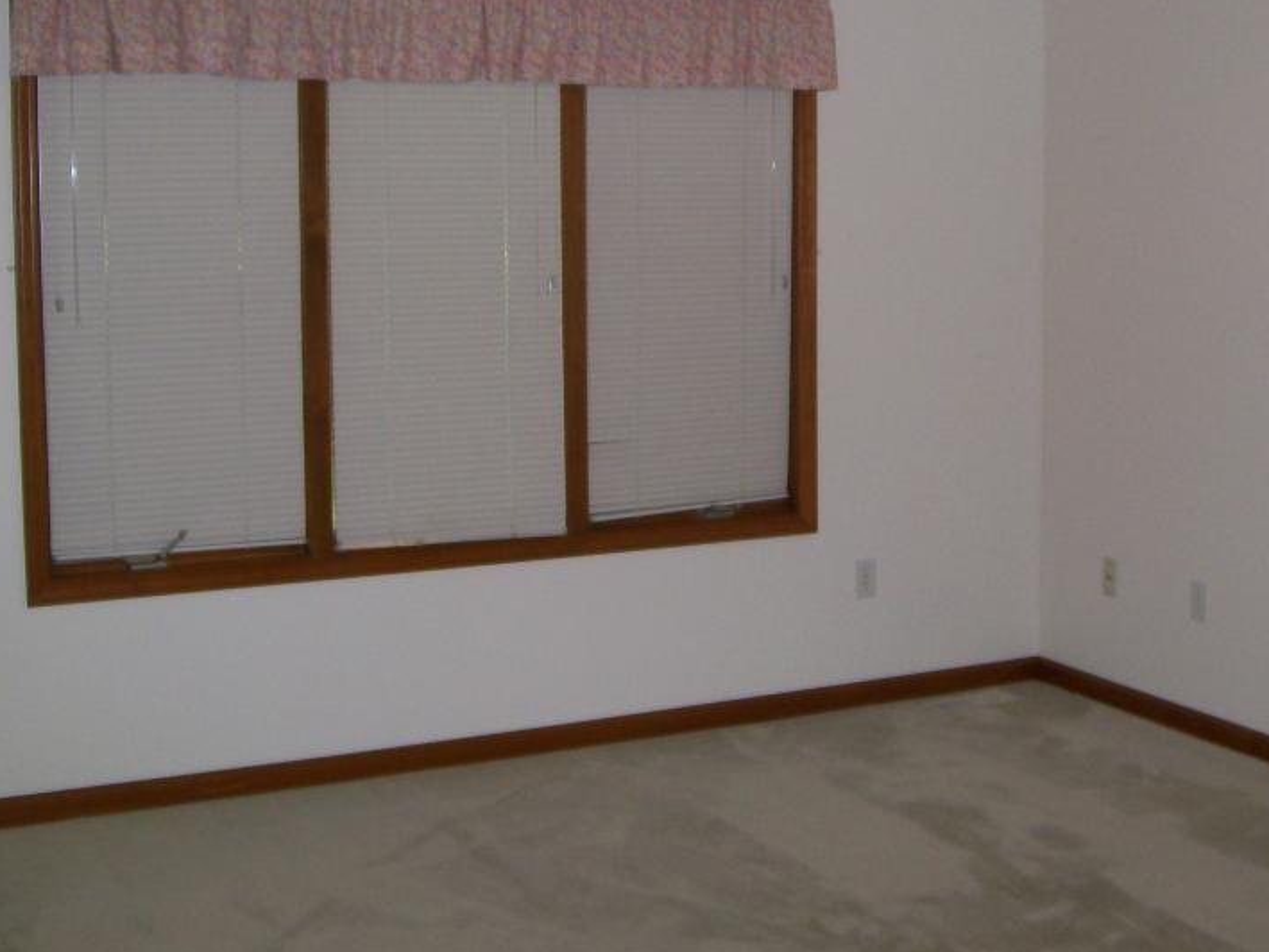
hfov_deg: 36.7
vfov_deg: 27.9
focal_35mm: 52
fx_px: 1907
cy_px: 358
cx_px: 739
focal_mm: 6
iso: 80
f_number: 2.7
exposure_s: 1/64
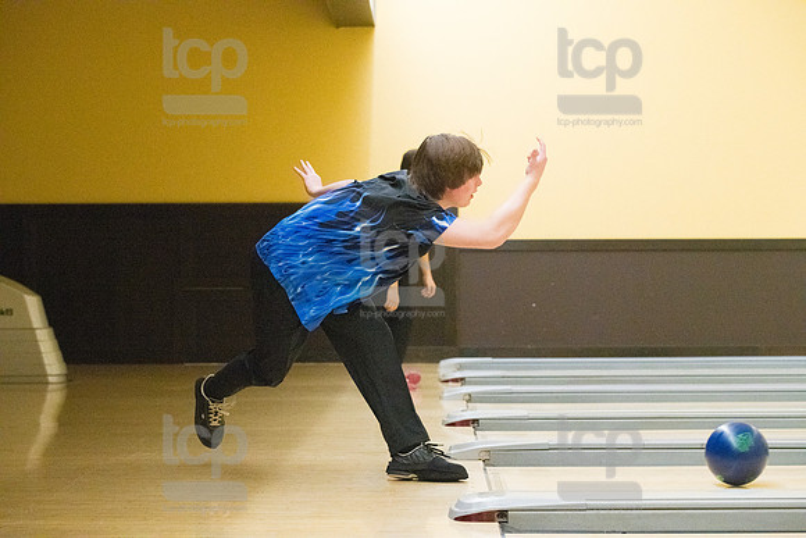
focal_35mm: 90
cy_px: 269
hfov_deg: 22.6
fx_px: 2015
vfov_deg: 15.2
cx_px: 403
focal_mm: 90
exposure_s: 1/1000
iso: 10000
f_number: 4.5
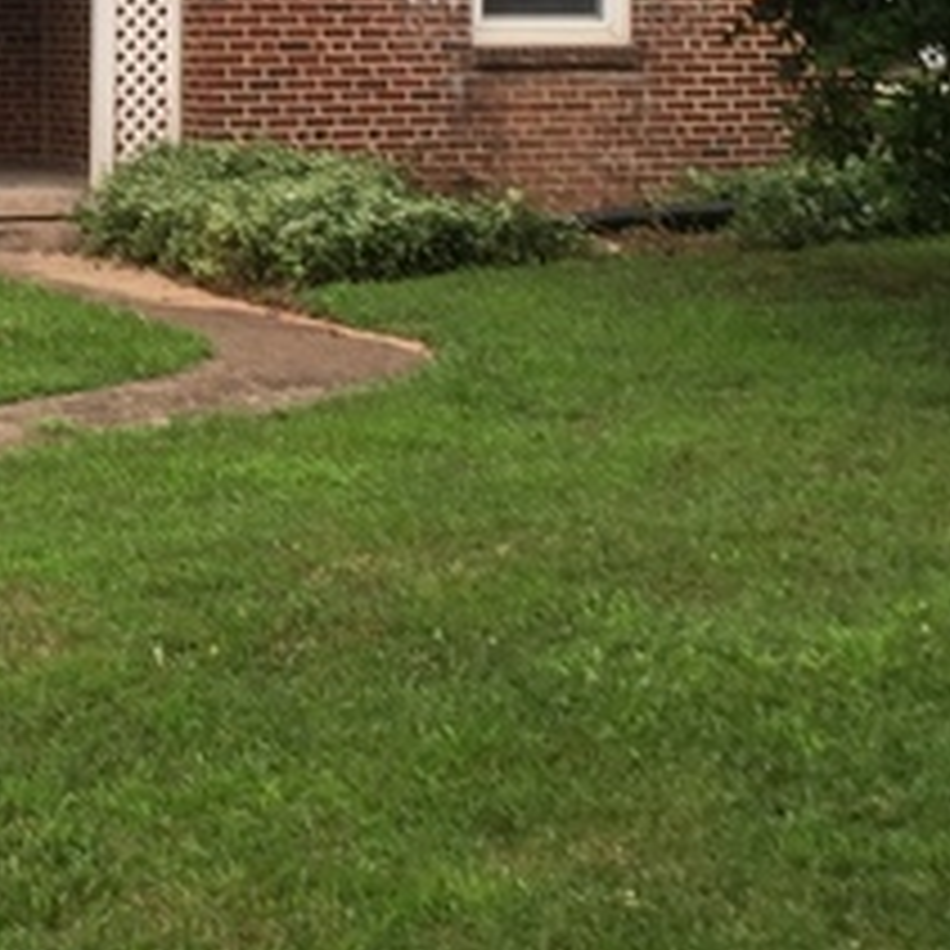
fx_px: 2515
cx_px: -61
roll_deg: -0.5
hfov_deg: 20.5
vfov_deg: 20.9
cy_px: 86
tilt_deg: -0.1
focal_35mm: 81
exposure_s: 1/40
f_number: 2.2
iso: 40
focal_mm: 4.15
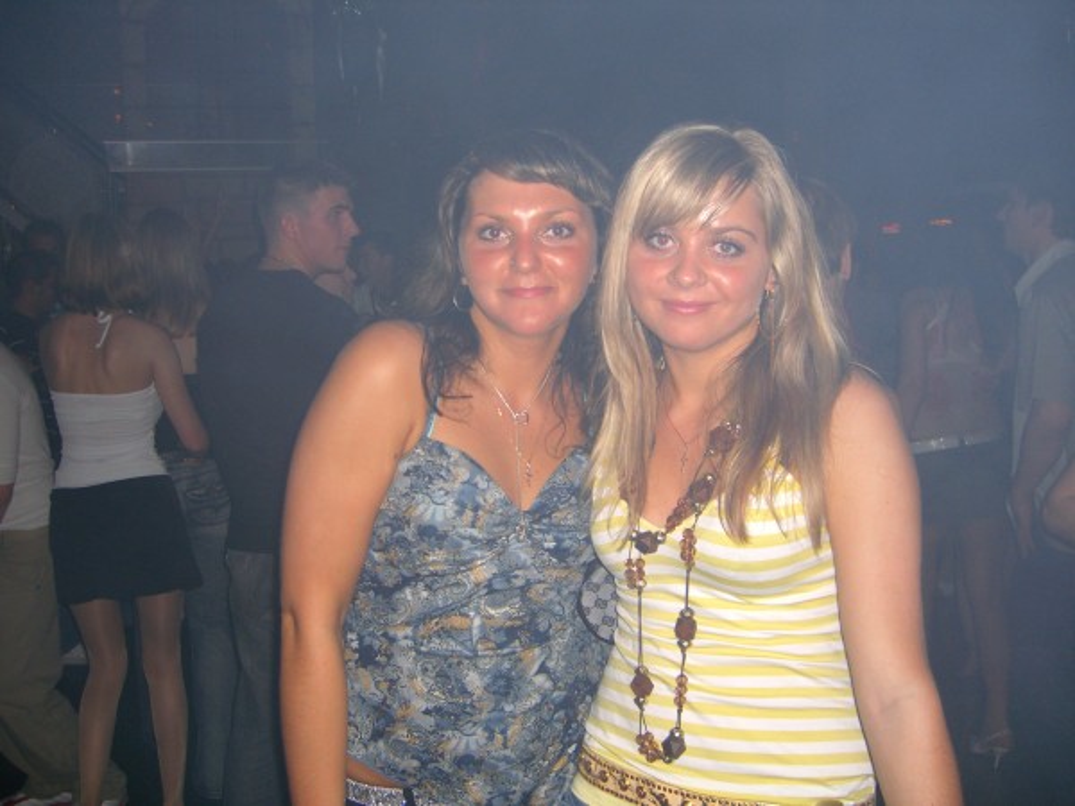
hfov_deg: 49.0
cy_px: 403
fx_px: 1180
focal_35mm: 38
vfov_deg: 37.7
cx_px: 538
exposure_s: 1/60
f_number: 2.8
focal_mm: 7.9
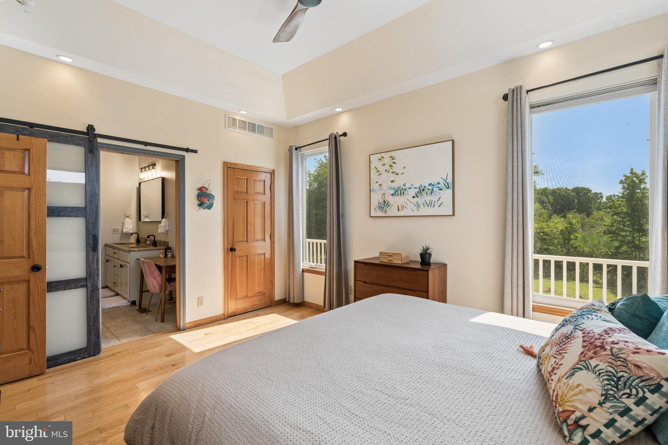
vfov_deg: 73.7
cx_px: 334
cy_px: 222
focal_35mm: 16
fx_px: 297
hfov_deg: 96.7
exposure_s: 1/160
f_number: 8
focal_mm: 16
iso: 500
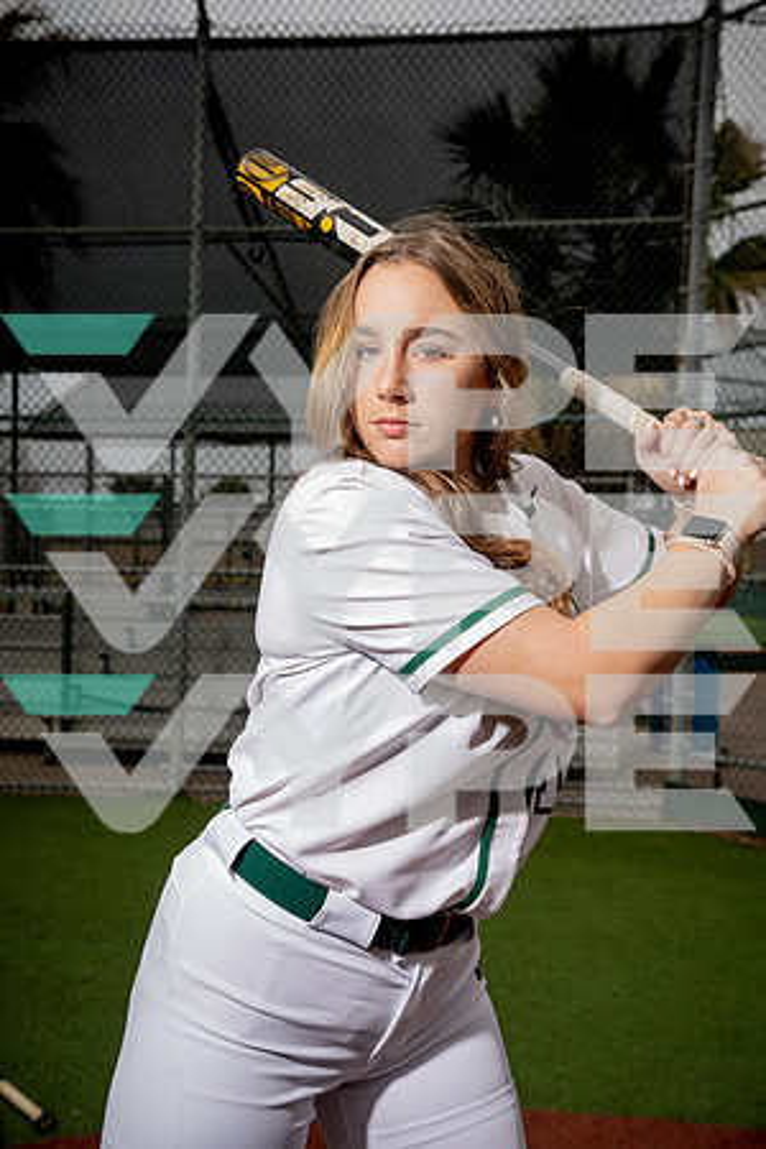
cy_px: 574
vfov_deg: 41.1
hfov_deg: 28.1
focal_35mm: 48
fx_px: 1532
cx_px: 383
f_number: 8
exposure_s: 1/250
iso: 100
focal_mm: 48
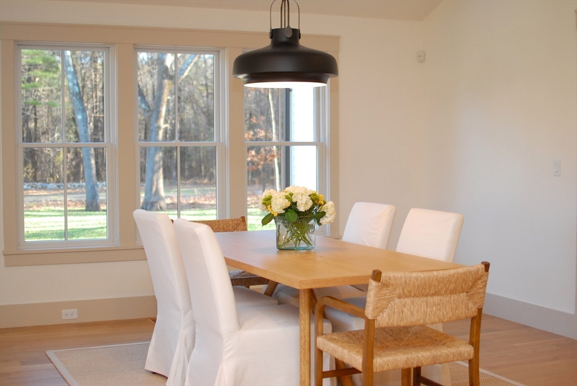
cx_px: 288
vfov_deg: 25.8
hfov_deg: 37.8
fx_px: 843
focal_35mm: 52
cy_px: 193
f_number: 2.5
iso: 400
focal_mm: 35
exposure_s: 1/250
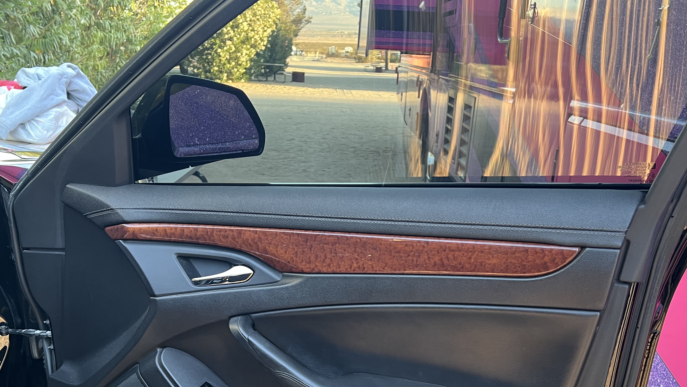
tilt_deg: -23.1
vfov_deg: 31.9
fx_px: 656
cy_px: 313
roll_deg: -1.8
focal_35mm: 36
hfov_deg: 55.3
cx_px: 334
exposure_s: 1/79
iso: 125
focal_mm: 5.7
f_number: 1.5
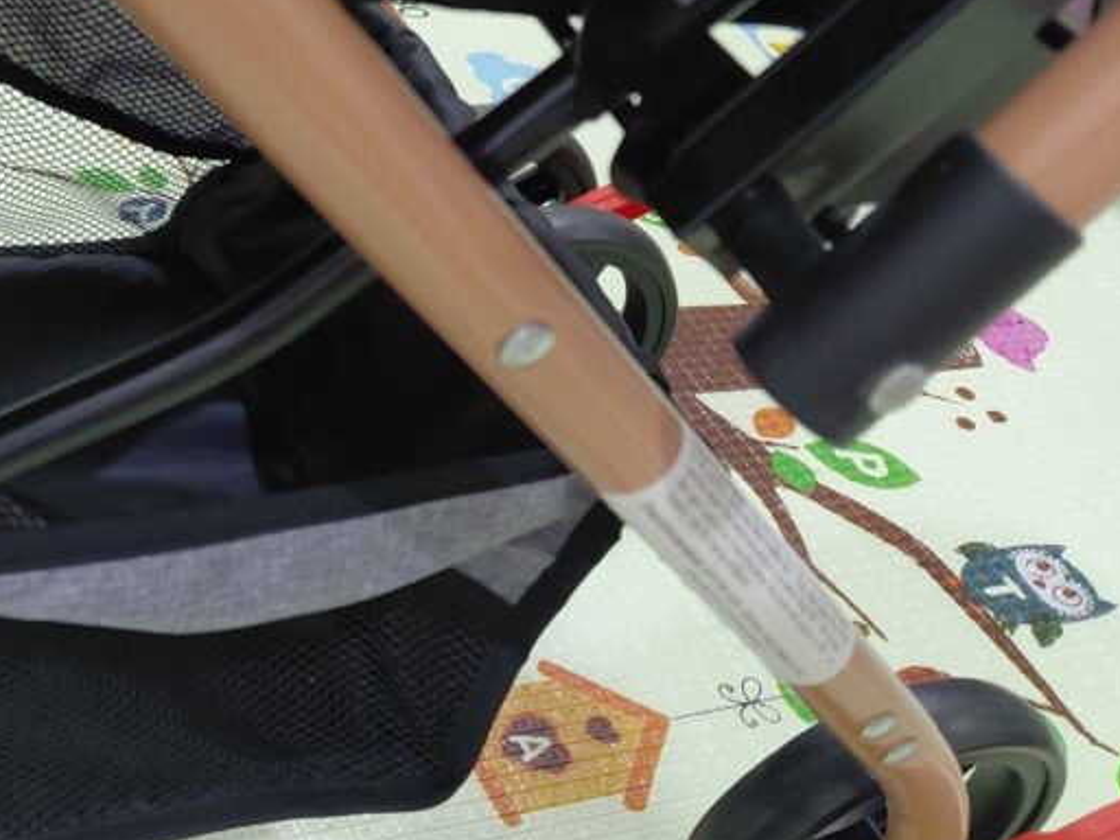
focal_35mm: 50
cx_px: 188
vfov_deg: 29.1
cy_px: 394
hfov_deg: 36.6
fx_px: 1618
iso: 400
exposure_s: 1/25
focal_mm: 4.69
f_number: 1.8
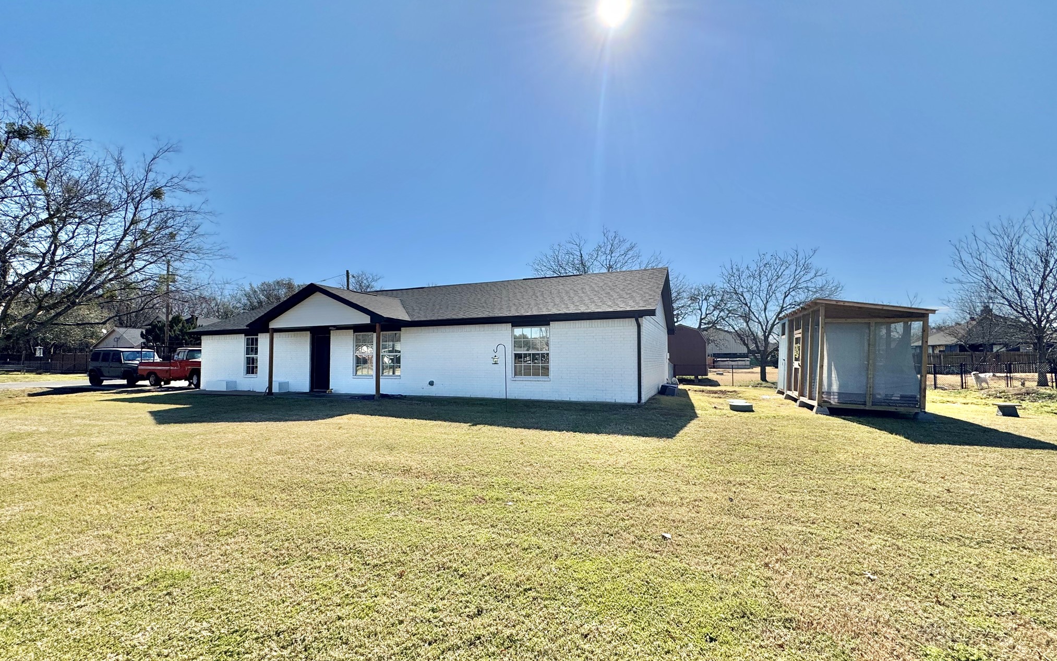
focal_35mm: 15
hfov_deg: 101.5
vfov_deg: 74.8
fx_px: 432
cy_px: 339
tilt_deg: +0.0
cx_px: 526
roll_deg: +0.8
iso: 50
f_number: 2.2
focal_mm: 2.22
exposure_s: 1/3106
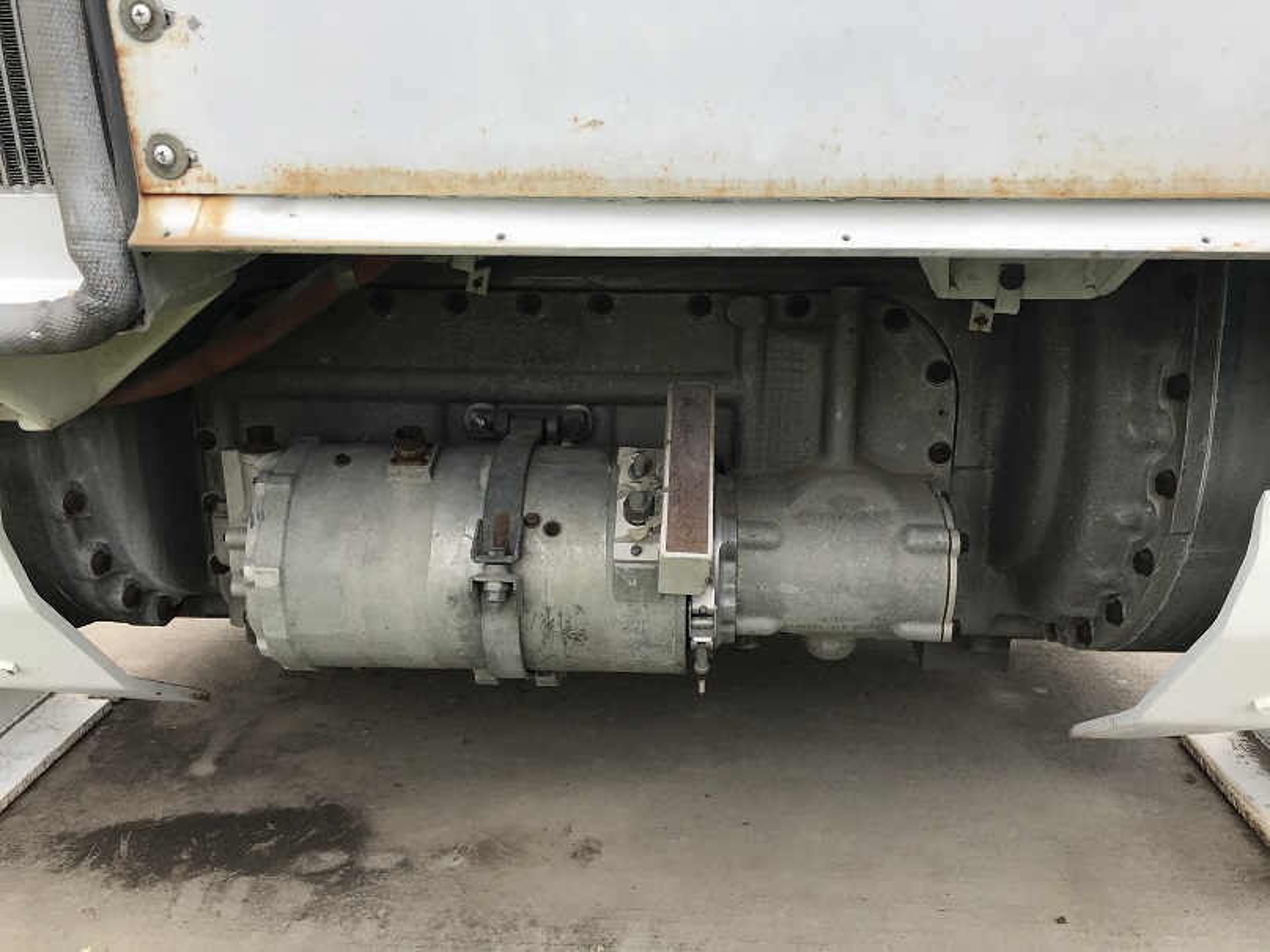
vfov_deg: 49.7
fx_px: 1027
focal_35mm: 28
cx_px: 635
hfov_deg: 63.5
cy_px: 476
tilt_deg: -17.1
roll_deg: +0.1
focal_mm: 3.99
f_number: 1.8
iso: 20
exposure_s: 1/618
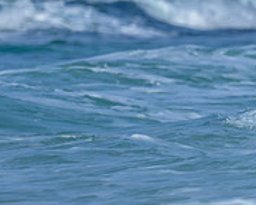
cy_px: 155
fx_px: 25107
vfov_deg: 0.5
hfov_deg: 0.6
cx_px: 252
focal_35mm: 3312
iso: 160
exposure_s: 1/2000
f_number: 6.3
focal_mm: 800
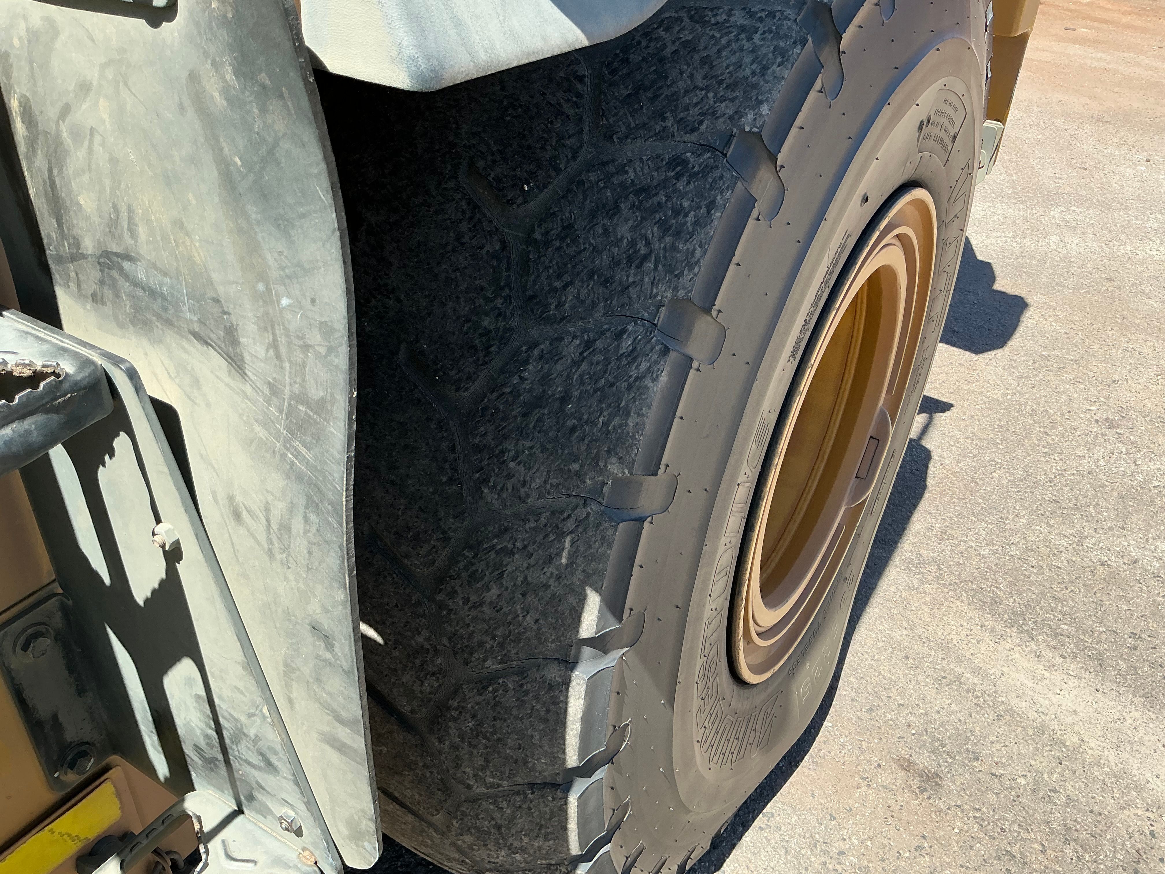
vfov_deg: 49.7
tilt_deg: -34.3
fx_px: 942
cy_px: 437
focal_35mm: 28
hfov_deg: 63.4
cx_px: 582
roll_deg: -1.6
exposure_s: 1/759
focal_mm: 3
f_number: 1.8
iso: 25
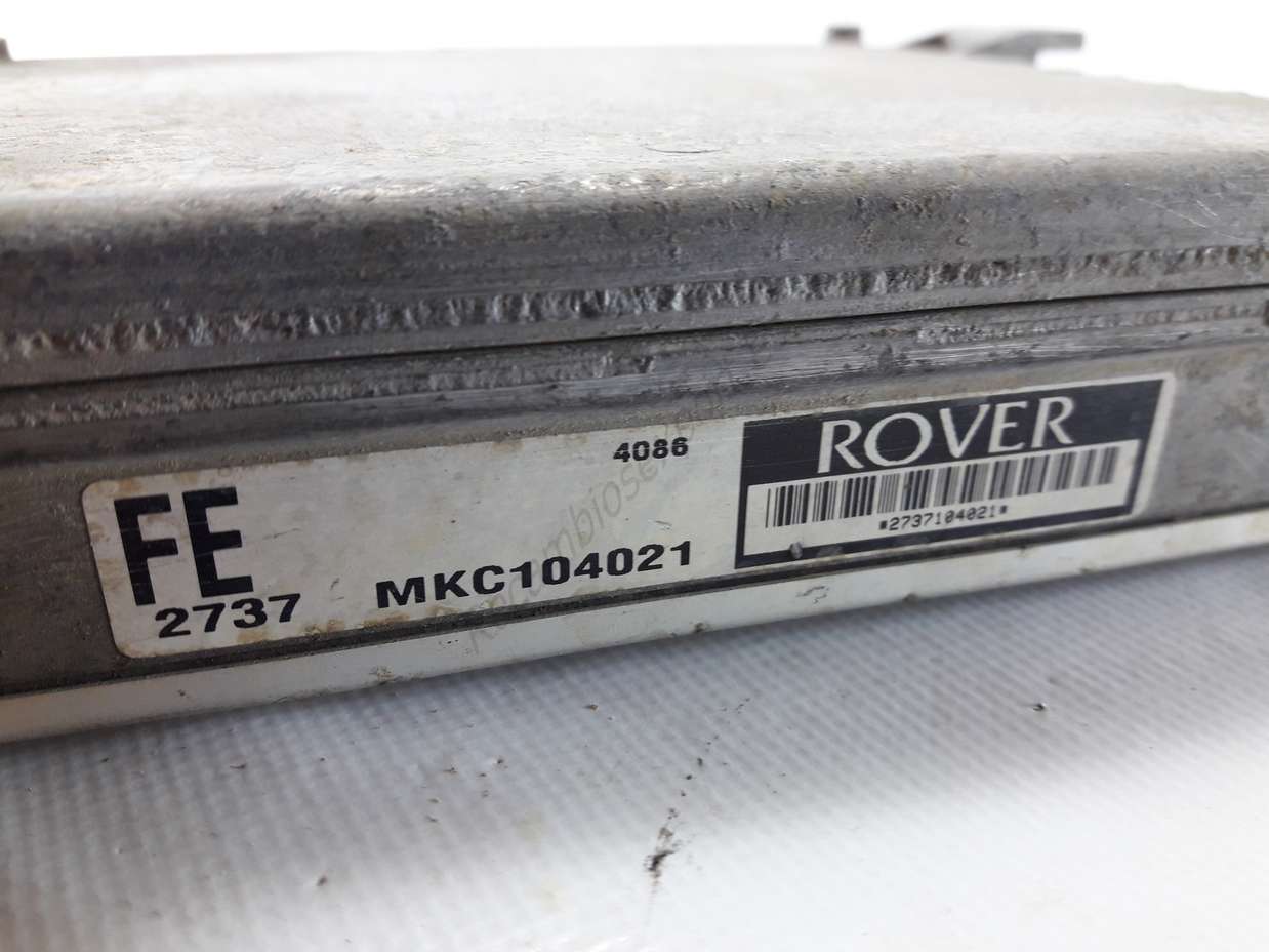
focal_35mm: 28
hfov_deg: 63.5
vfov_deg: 49.7
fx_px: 1026
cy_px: 476
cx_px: 634
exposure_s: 1/33
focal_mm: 3.7
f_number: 1.9
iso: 80
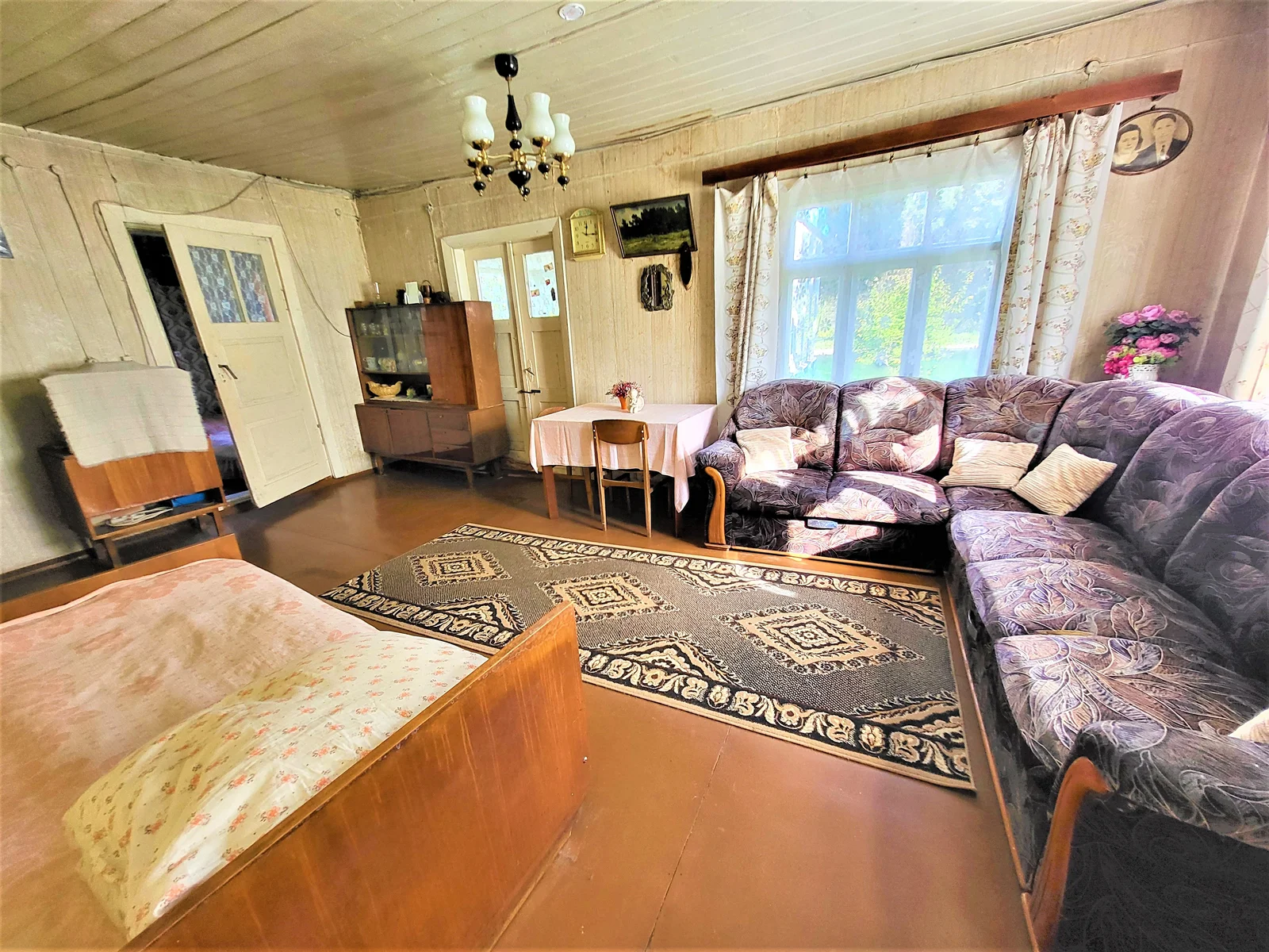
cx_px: 634
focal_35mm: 13
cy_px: 476
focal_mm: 1.74
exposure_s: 1/50
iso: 200
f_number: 2.2
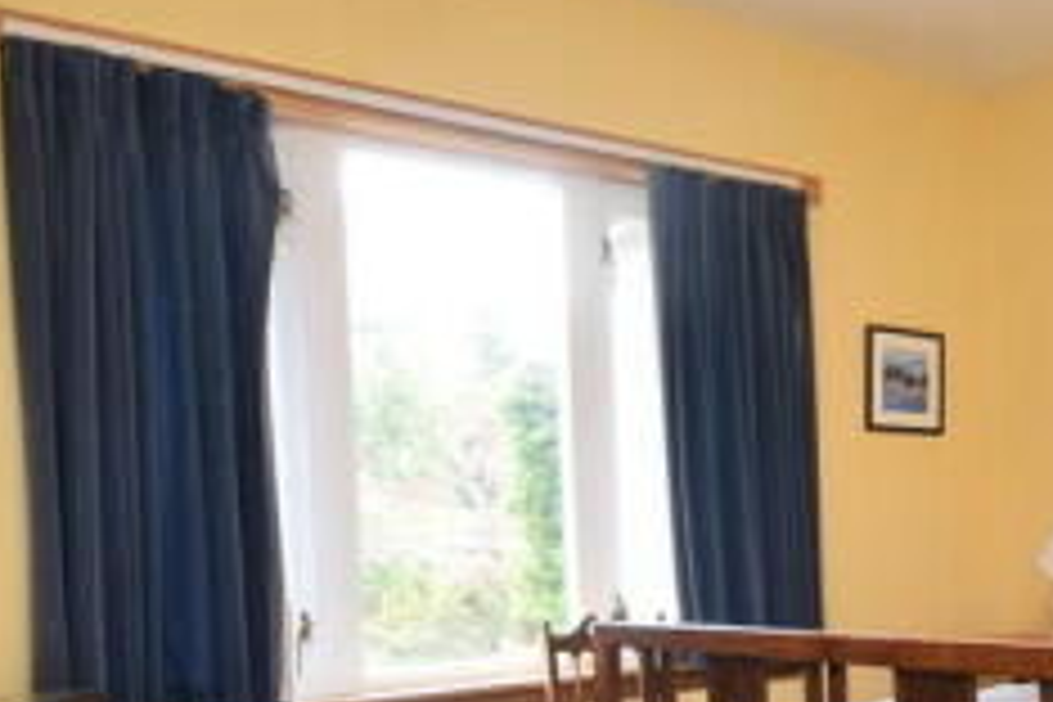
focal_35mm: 42
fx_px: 1228
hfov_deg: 42.4
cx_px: 954
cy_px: 560
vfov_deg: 31.1
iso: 800
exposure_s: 1/80
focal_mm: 10
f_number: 4.5
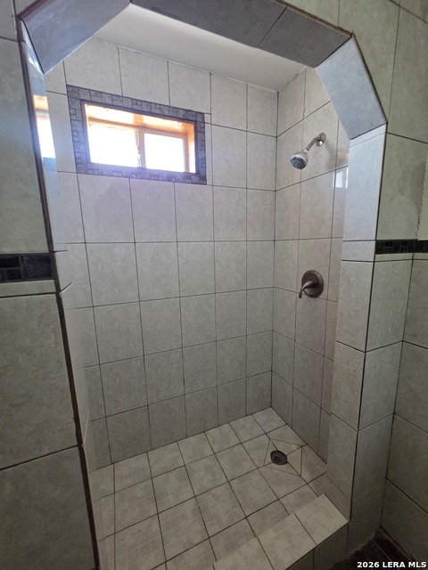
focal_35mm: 13
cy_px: 285
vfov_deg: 106.2
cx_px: 214
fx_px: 214
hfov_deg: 89.9
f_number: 2.2
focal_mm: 2.2
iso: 640
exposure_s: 1/60
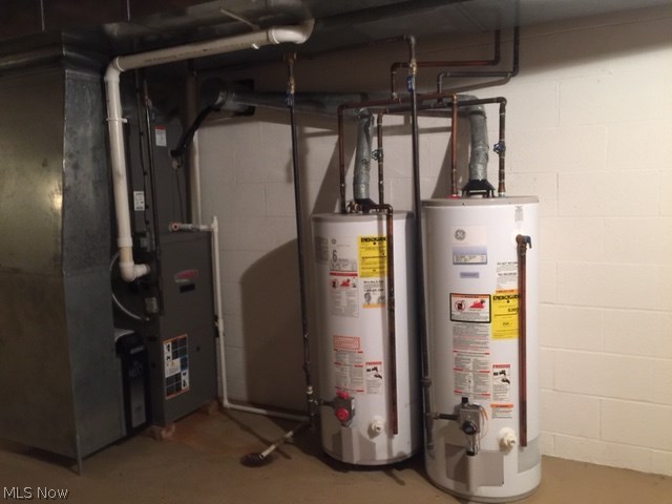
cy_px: 252
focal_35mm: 29
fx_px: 563
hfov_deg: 61.7
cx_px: 336
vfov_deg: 48.2
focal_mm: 4.15
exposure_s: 1/4
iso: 64
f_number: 2.2
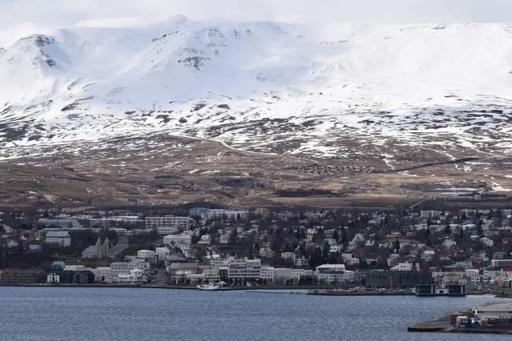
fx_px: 1860
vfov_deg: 10.5
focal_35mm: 131
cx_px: 245
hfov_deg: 15.7
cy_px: 144
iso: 200
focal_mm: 55
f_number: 11
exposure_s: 1/500
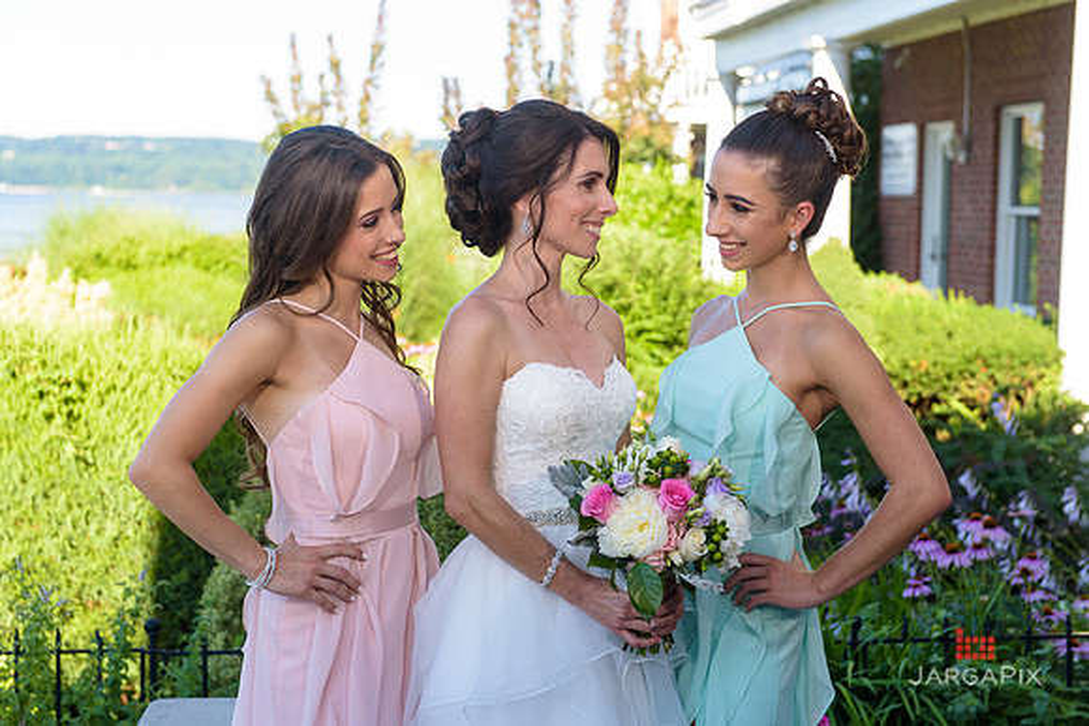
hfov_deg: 32.4
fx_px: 1876
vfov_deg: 21.9
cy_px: 363
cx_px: 544
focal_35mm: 62
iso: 200
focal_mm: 62
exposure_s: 1/250
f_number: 4
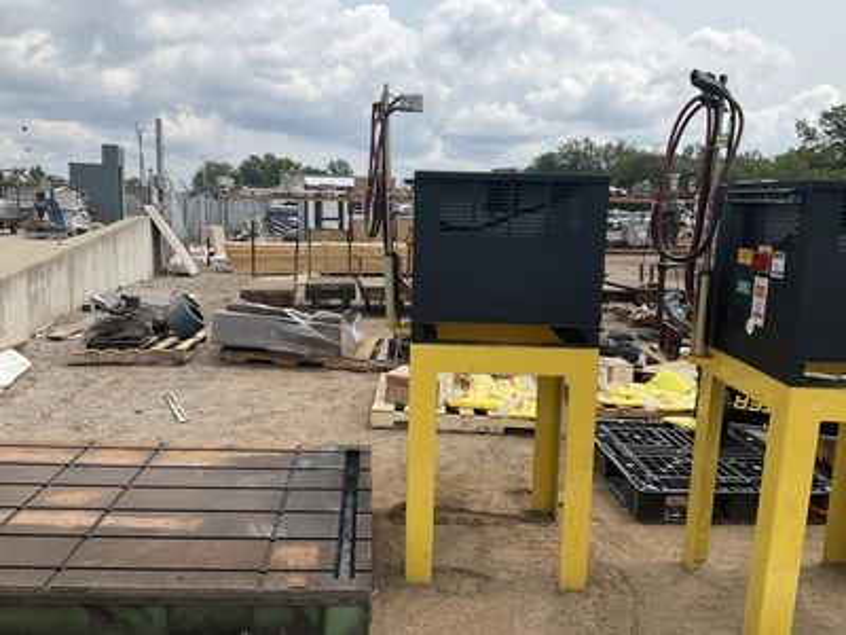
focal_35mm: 29
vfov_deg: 48.2
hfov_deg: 61.7
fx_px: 709
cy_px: 318
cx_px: 423
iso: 25
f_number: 1.8
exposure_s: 1/2141
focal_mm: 3
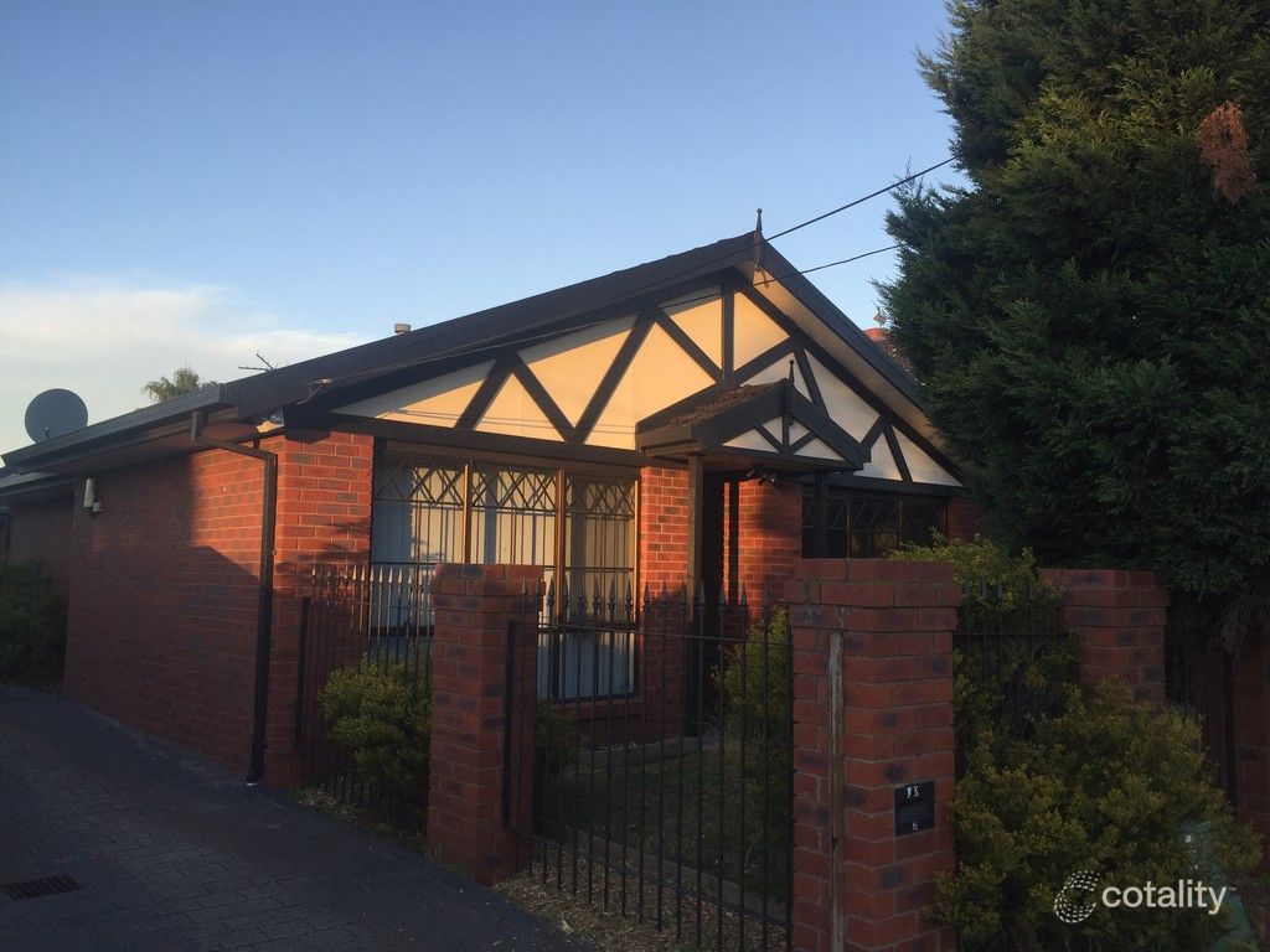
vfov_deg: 48.2
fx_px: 1064
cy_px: 476
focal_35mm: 29
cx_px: 635
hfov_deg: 61.7
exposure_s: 1/380
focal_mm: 4.15
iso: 32
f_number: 2.2
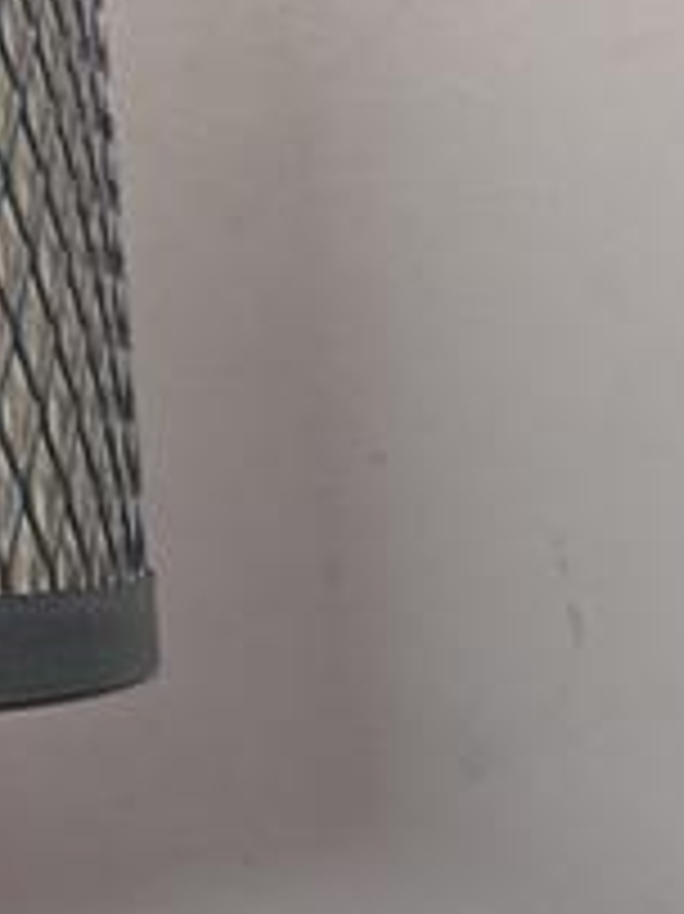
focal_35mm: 87
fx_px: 2295
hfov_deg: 14.8
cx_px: -549
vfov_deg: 20.8
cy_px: -216
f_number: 1.8
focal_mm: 5.4
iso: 400
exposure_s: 1/142
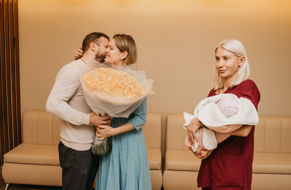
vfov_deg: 34.5
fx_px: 307
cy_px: 99
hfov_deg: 50.7
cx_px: 142
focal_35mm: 38
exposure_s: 1/160
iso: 400
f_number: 4
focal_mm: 35
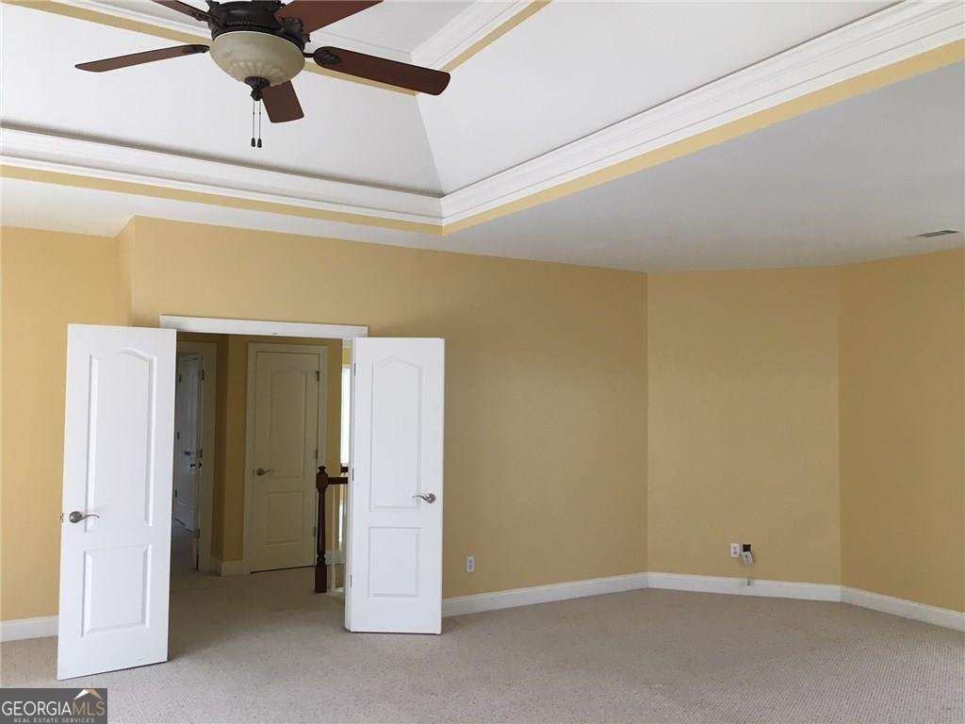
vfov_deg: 48.2
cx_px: 482
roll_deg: -0.5
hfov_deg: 61.7
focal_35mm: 29
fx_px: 808
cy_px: 362
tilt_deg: +2.7
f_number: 2.2
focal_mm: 4.15
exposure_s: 1/40
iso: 32
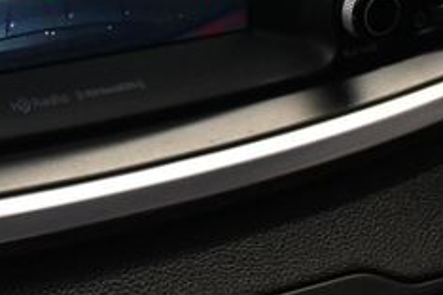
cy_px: -72
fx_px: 1009
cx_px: -17
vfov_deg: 15.9
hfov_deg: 23.5
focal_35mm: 82
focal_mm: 20
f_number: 3.8
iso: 3200
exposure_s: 1/100
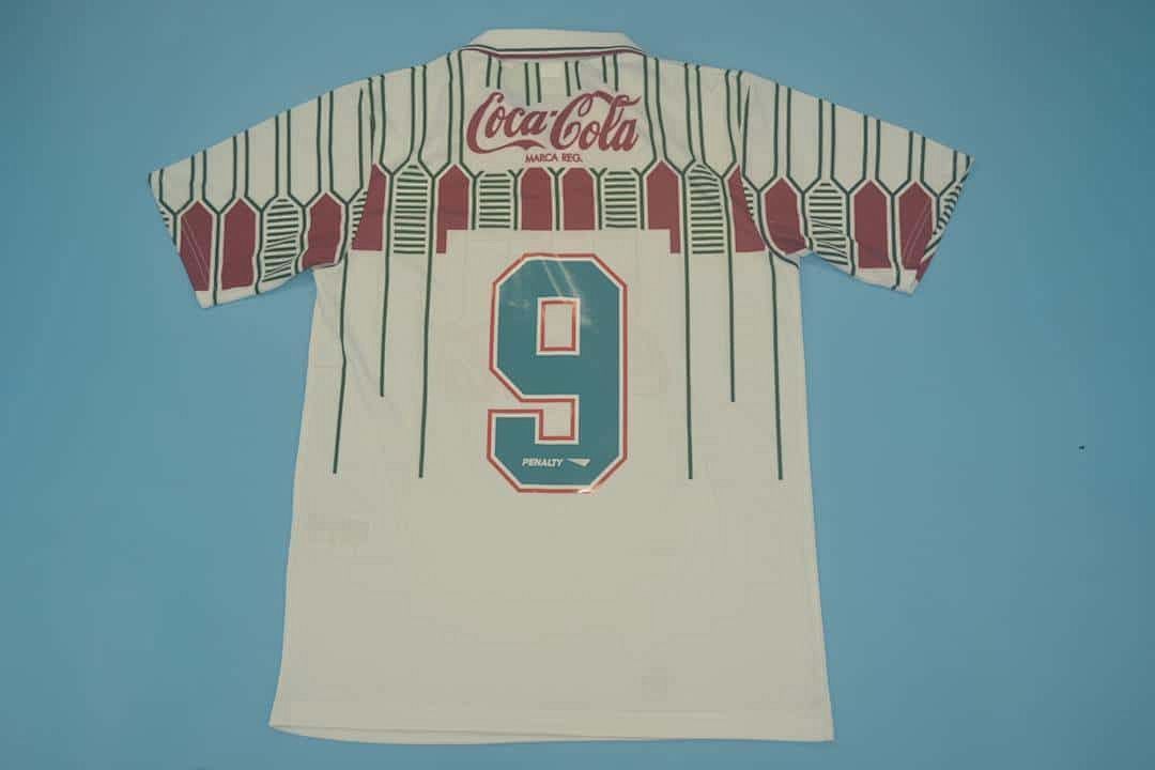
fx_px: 1059
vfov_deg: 40.0
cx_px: 578
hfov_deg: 57.2
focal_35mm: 33
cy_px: 385
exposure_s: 1/200
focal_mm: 22
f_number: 4
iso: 200
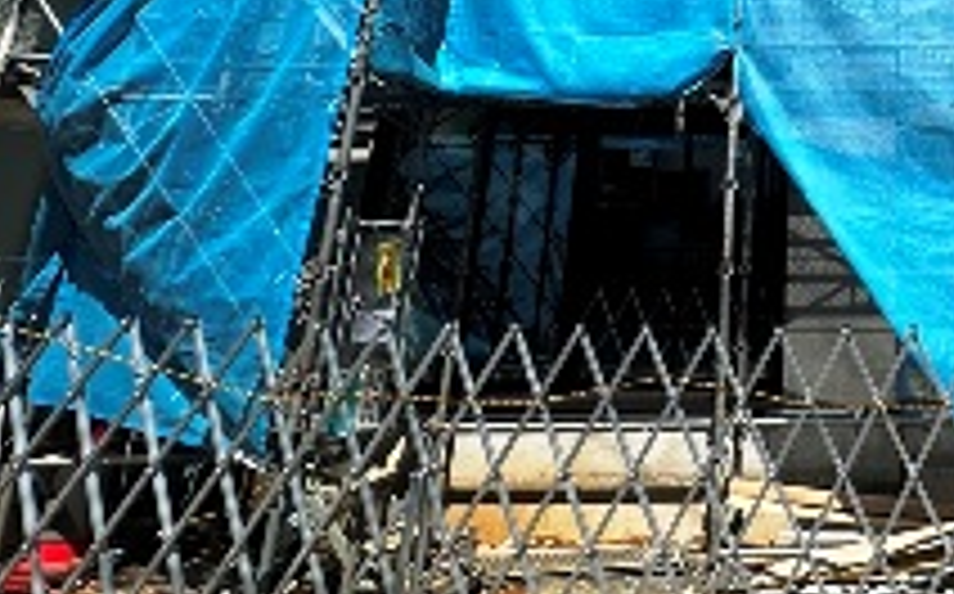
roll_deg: +0.7
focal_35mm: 28
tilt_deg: +15.8
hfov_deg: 55.5
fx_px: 727
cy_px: 50
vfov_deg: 40.7
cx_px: 896
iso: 50
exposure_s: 1/1770
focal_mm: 2.22
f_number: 2.2
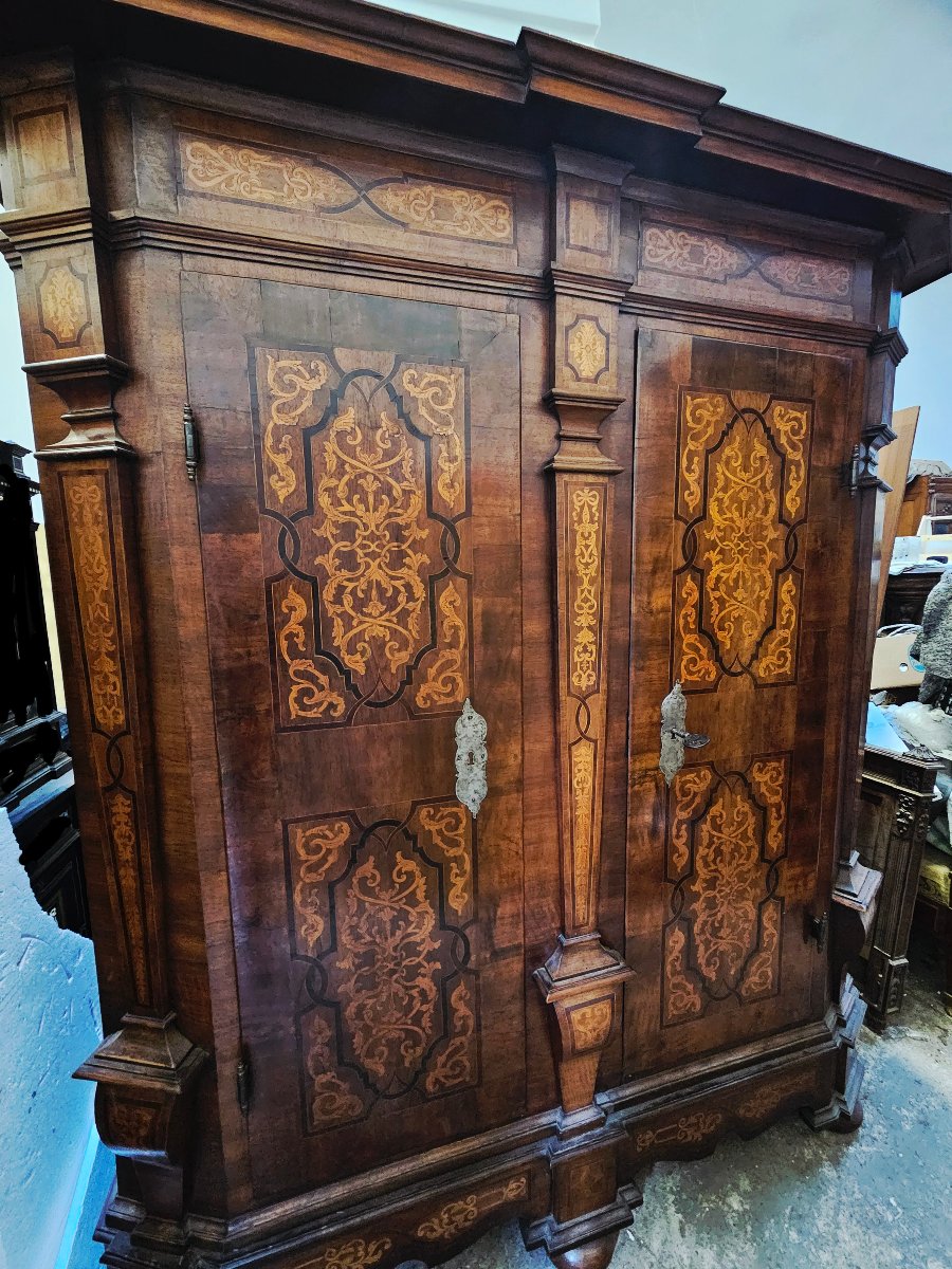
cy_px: 634
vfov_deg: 106.2
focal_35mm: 13
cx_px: 476
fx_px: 477
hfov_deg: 89.9
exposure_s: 1/25.1
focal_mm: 2.2
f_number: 2.2
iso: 1250
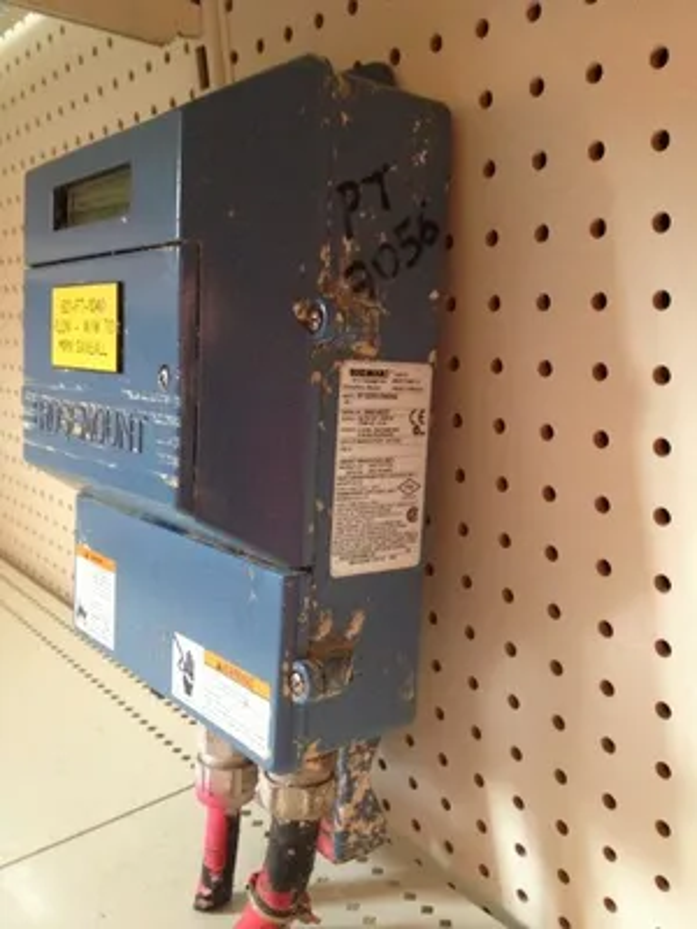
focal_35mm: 35
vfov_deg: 52.6
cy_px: 464
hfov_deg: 40.7
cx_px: 348
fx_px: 940
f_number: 2.4
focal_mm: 4.28
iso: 400
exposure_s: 1/20
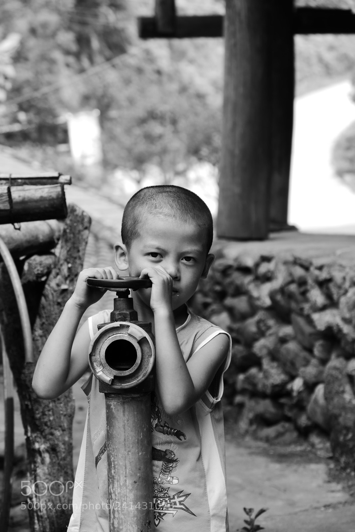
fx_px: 2277
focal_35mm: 154
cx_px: 178
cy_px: 266
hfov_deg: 8.9
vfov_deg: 13.3
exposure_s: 1/250
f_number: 3.9
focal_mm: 56.08
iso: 125
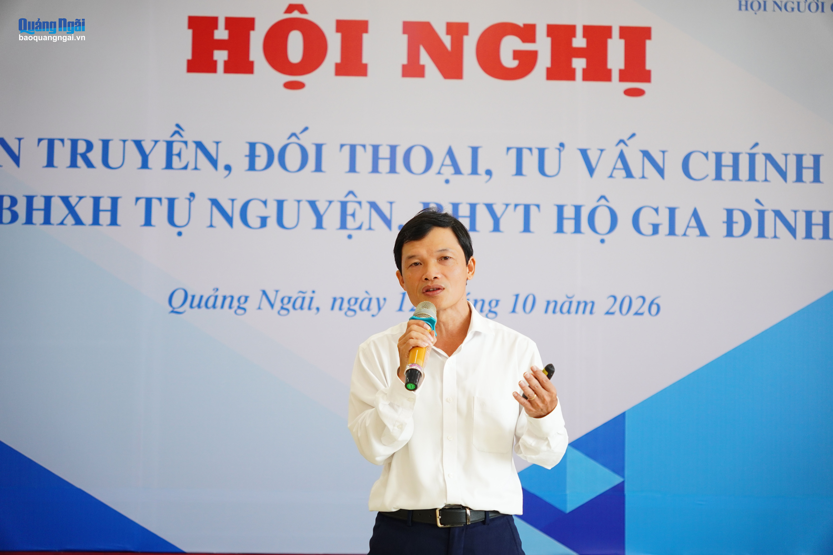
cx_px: 416
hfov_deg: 32.0
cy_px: 278
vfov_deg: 21.6
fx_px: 1454
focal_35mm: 63
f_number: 2.8
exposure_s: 1/125
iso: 640
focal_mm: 41.9
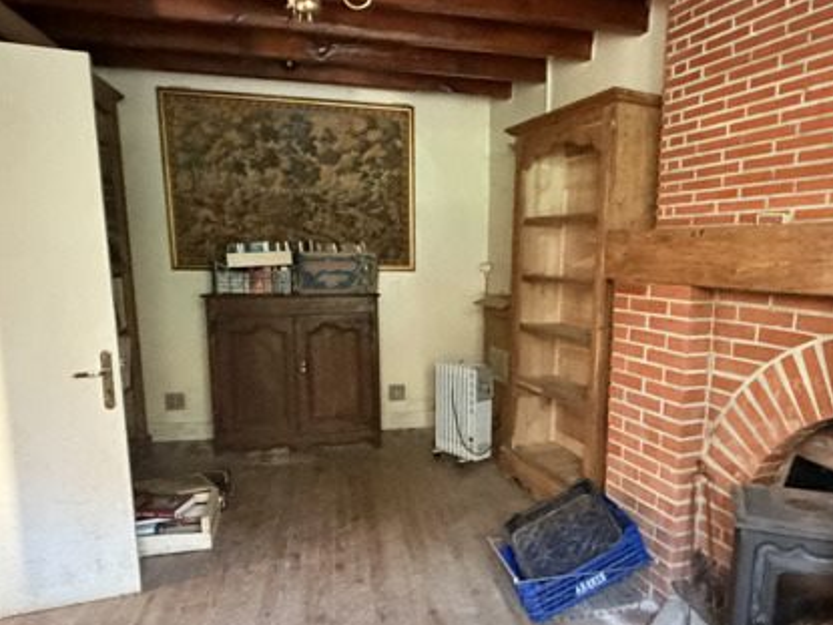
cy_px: 374
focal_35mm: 27
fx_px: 650
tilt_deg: -10.3
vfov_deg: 51.0
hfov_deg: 64.5
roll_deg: -0.9
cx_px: 512
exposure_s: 1/40
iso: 1600
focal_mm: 2.22
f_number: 2.2
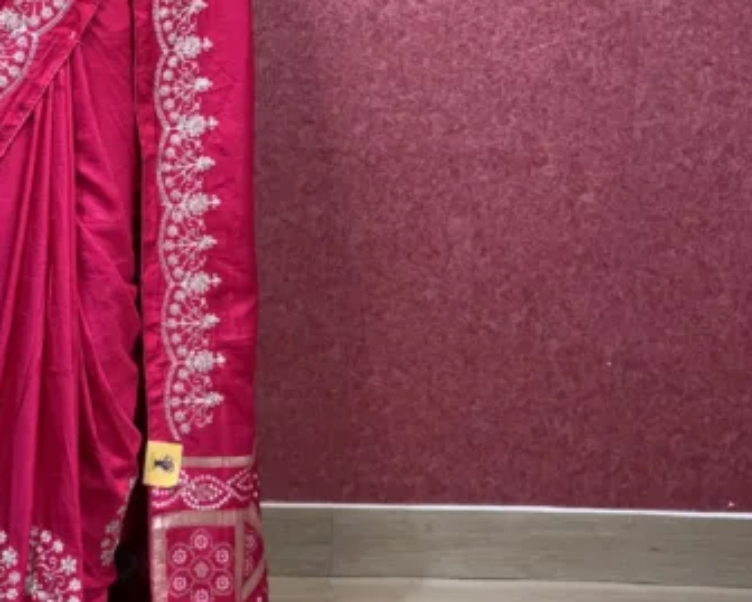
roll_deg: -0.5
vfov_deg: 21.9
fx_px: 1514
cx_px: 25
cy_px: 55
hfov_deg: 26.6
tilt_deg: -9.0
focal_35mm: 68
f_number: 1.6
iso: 32
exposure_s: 1/122
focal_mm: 5.96
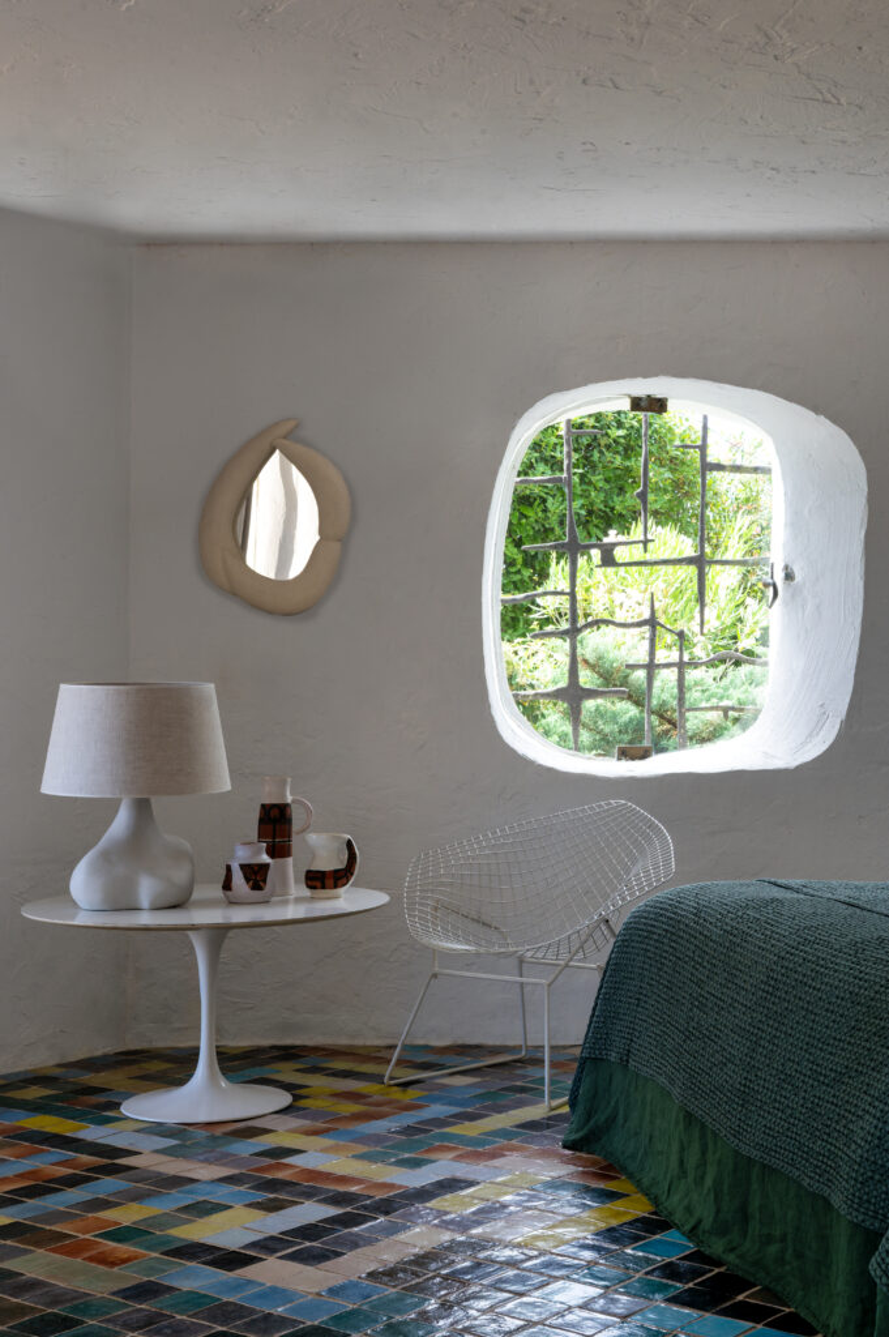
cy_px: 668
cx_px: 444
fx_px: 1855
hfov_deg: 26.9
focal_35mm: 50
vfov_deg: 39.6
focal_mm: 50
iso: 800
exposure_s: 1/40
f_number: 16
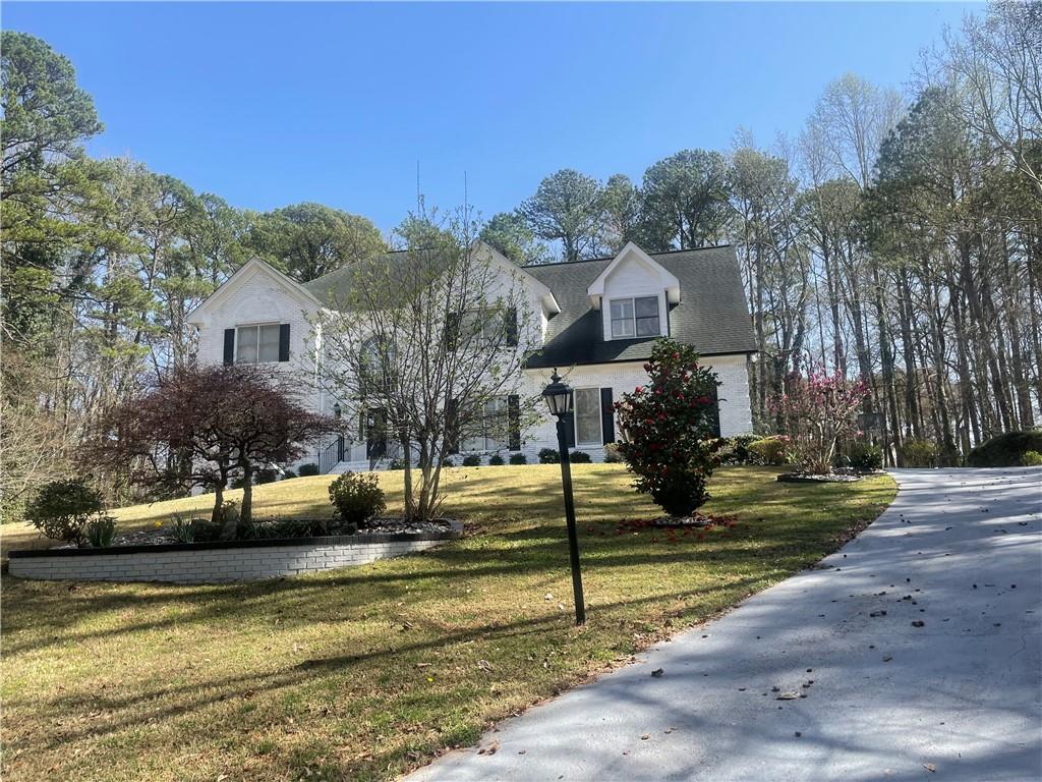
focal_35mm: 26
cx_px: 521
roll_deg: +2.3
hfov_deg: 67.3
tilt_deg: +10.3
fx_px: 783
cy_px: 391
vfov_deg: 53.1
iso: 32
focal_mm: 4.2
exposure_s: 1/1435
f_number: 1.6
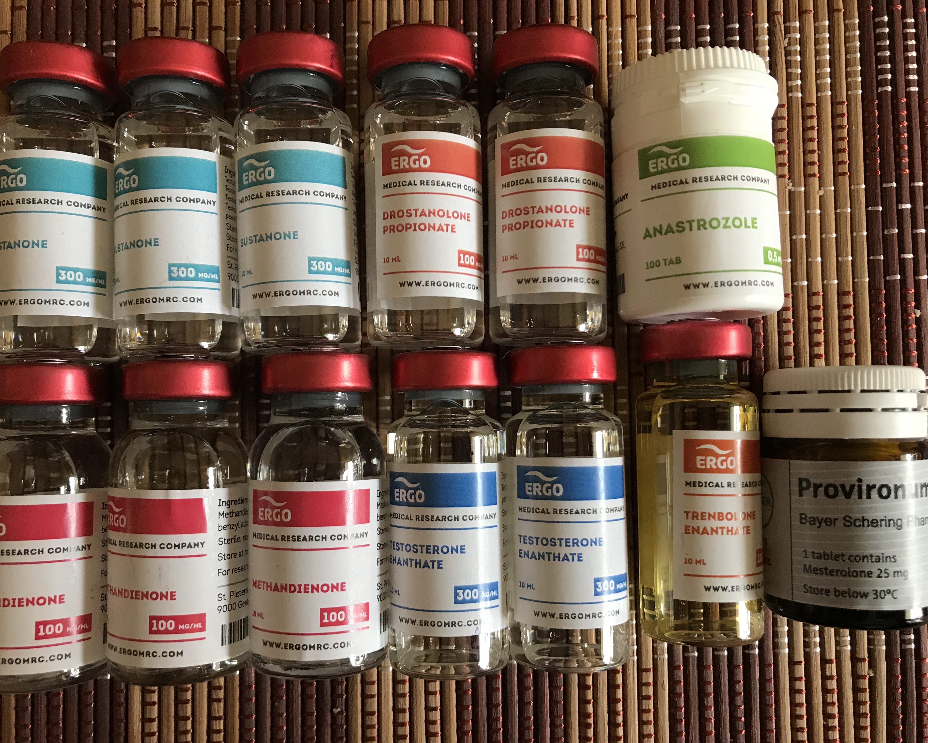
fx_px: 824
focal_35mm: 30
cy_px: 372
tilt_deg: -87.5
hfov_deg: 58.8
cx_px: 457
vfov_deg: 48.5
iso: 40
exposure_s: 1/25
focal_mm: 3.99
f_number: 1.8
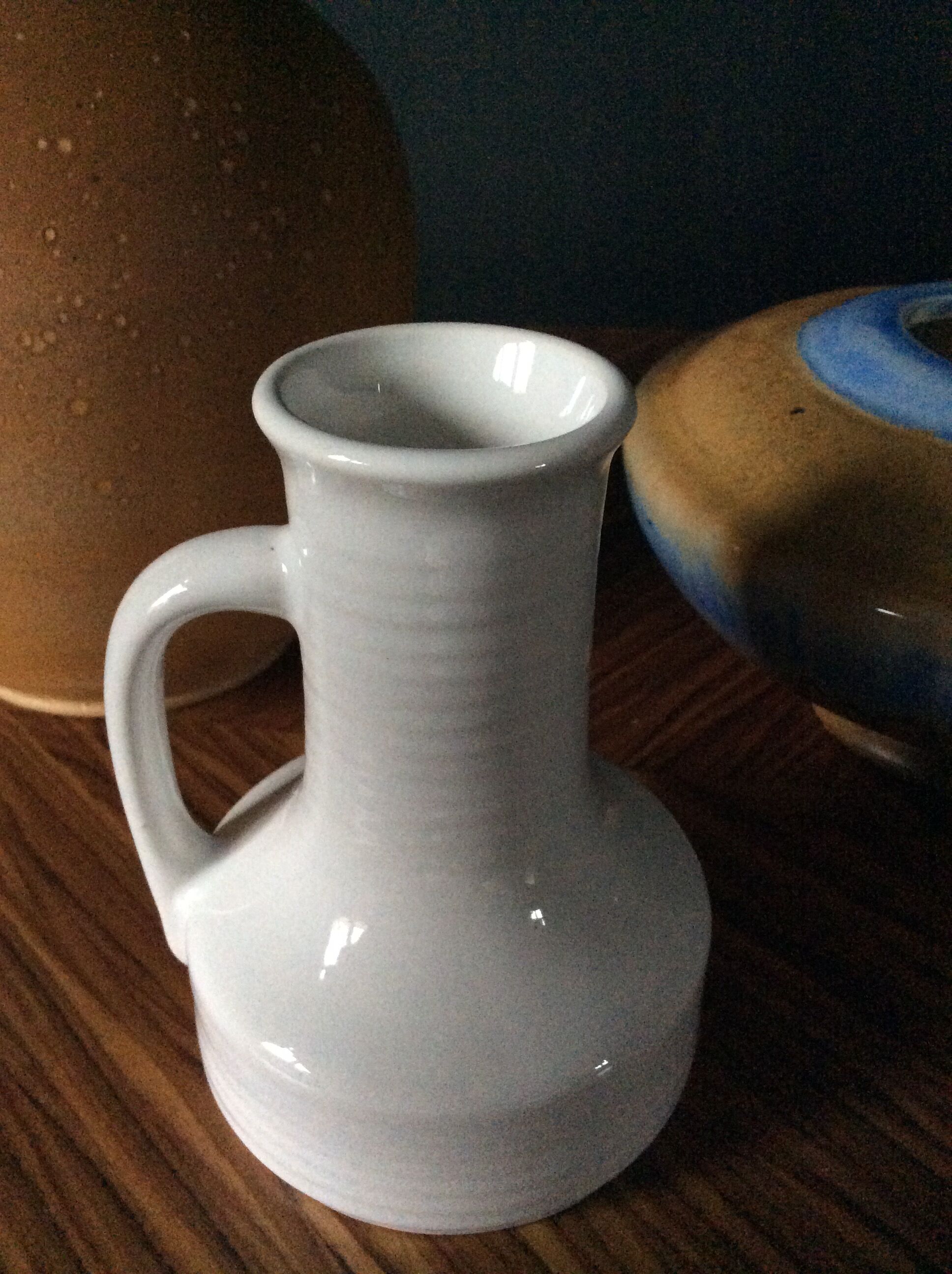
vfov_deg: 56.9
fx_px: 1177
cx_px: 476
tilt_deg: -34.3
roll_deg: +0.1
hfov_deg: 44.1
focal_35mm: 32
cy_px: 637
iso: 320
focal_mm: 3.3
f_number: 2.4
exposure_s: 1/17
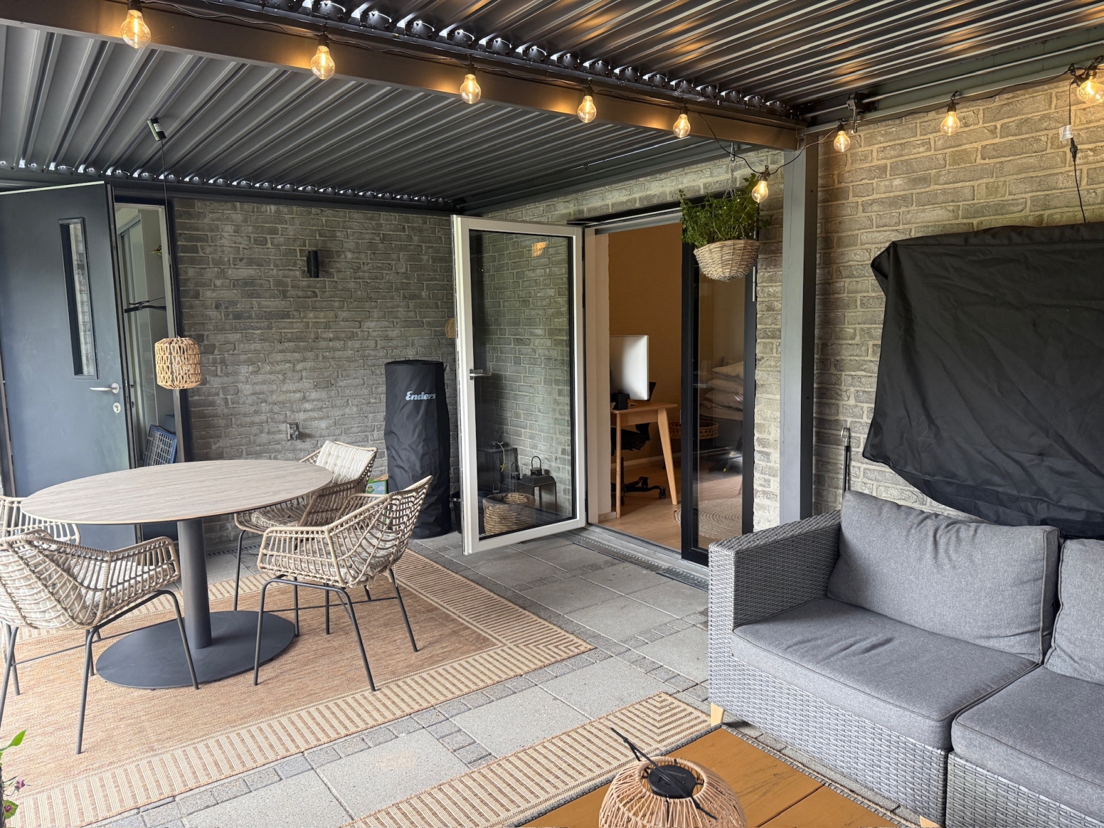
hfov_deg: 71.6
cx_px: 552
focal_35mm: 24
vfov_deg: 56.8
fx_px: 765
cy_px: 414
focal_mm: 6.76
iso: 200
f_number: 1.78
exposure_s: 1/80
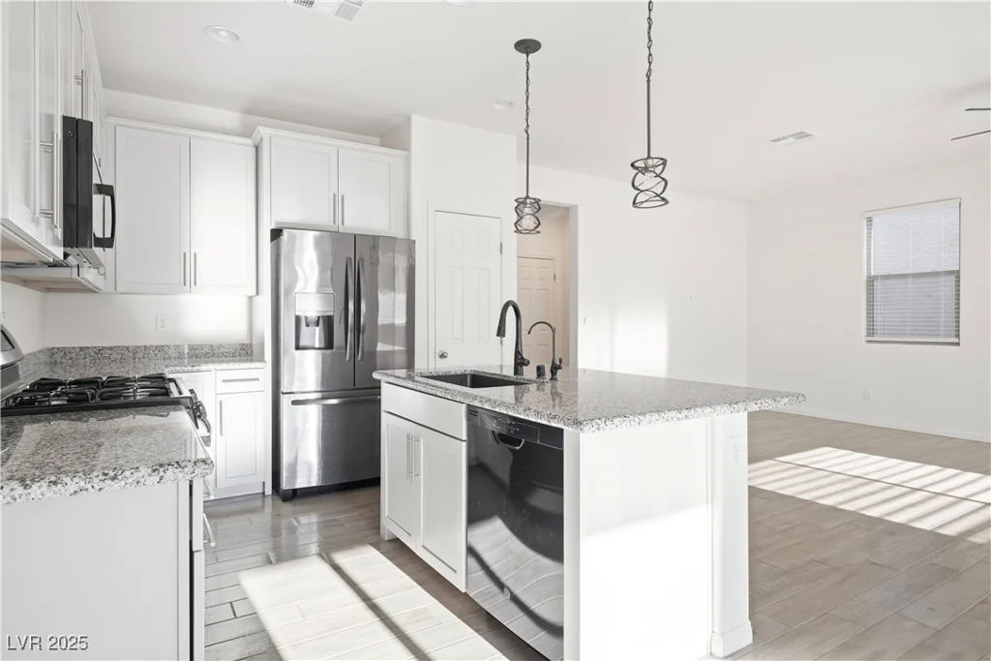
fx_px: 553
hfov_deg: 83.7
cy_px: 330
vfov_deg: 61.7
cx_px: 496
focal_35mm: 20
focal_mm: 20.1
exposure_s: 1/3
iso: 100
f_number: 9
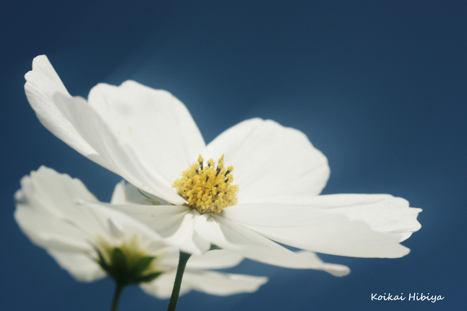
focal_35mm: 75
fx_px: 973
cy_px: 156
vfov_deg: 18.2
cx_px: 234
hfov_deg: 27.0
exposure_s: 1/350
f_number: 8
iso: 100
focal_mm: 50
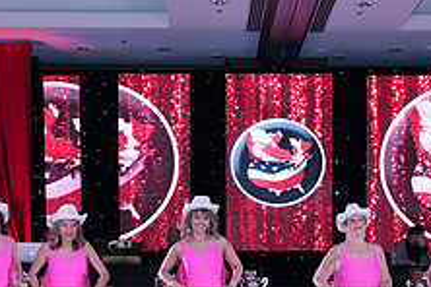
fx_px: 1125
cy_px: 338
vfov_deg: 14.1
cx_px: 229
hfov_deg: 21.7
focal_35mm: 94
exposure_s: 1/250
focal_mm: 36
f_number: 5
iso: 2500
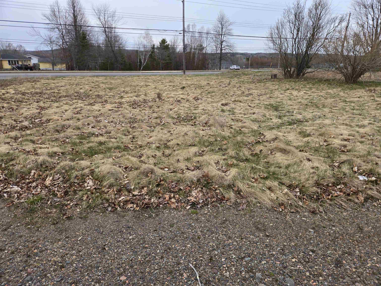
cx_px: 190
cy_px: 143
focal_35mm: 23
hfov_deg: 73.9
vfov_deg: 58.9
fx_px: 253
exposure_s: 1/398
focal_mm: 5.4
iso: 25
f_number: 1.8
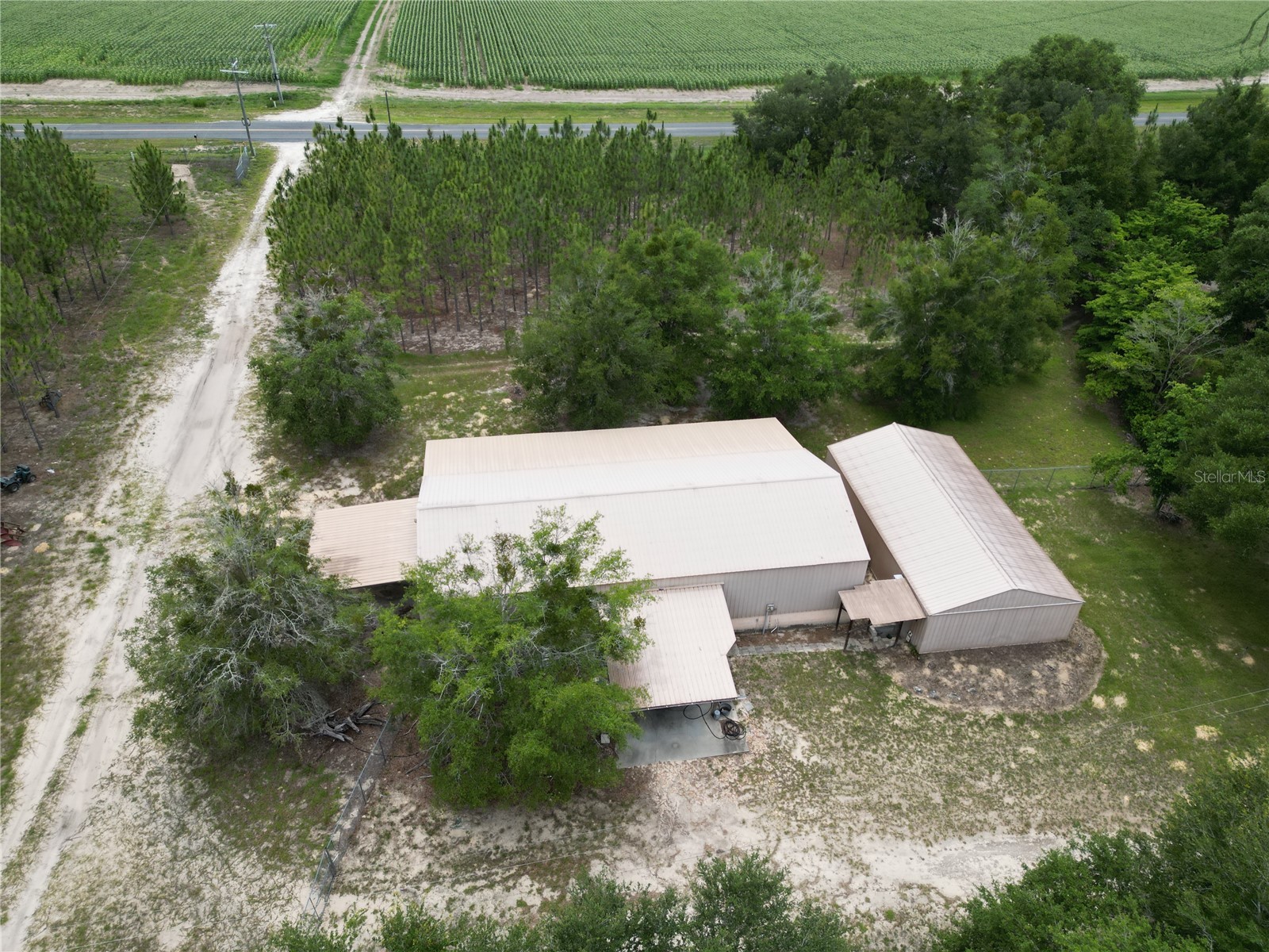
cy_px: 476
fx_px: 880
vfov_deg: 56.8
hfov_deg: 71.6
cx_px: 634
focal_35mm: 24
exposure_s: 1/2000
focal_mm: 6.72
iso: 150
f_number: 1.7
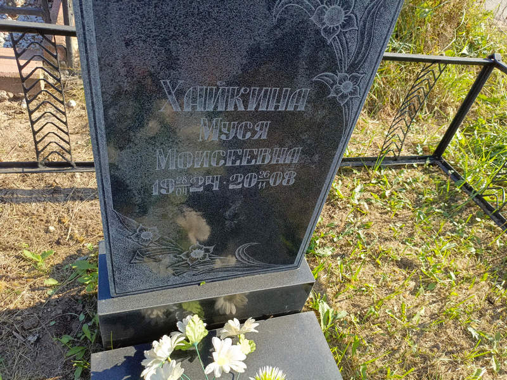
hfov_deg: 69.4
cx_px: 254
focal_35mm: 25
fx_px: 366
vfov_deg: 54.9
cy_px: 190
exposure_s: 1/327
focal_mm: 4.76
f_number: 1.69
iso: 112
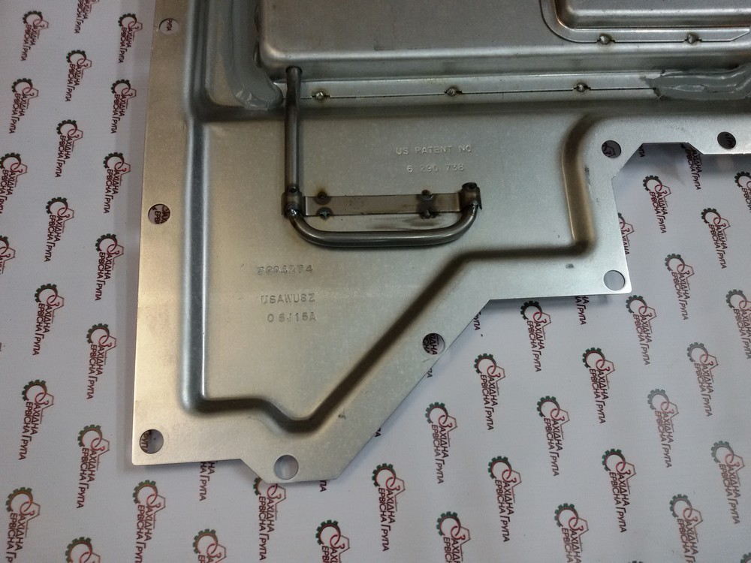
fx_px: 673
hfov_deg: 58.4
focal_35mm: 31
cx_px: 376
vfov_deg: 45.4
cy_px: 282
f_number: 2.4
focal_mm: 2.93
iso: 125
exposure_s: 1/33
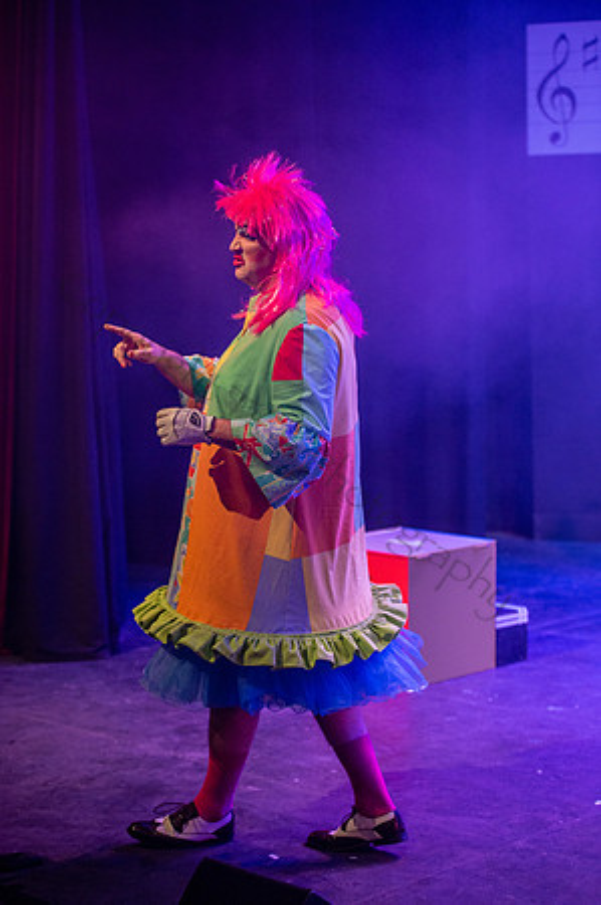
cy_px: 452
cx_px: 300
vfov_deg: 28.9
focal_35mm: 70
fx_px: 1757
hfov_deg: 19.4
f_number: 2.8
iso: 1000
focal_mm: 70
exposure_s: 1/320
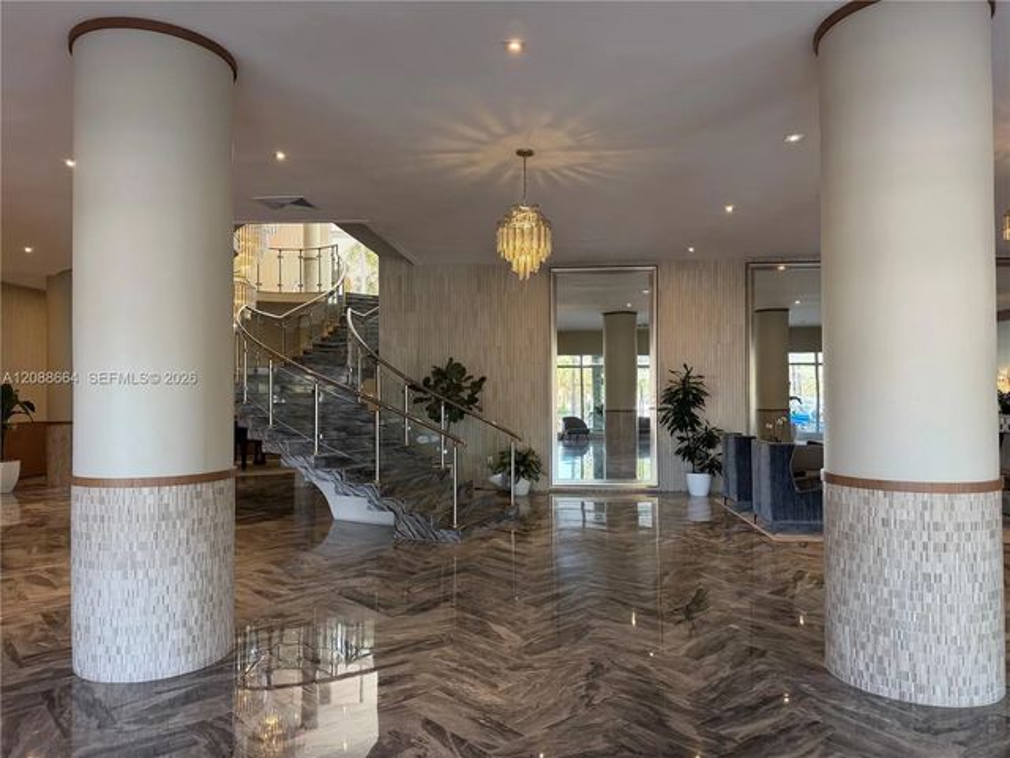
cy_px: 379
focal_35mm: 24
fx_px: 700
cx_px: 505
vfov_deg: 56.8
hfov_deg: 71.6
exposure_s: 1/120
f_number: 1.78
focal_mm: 6.76
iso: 250
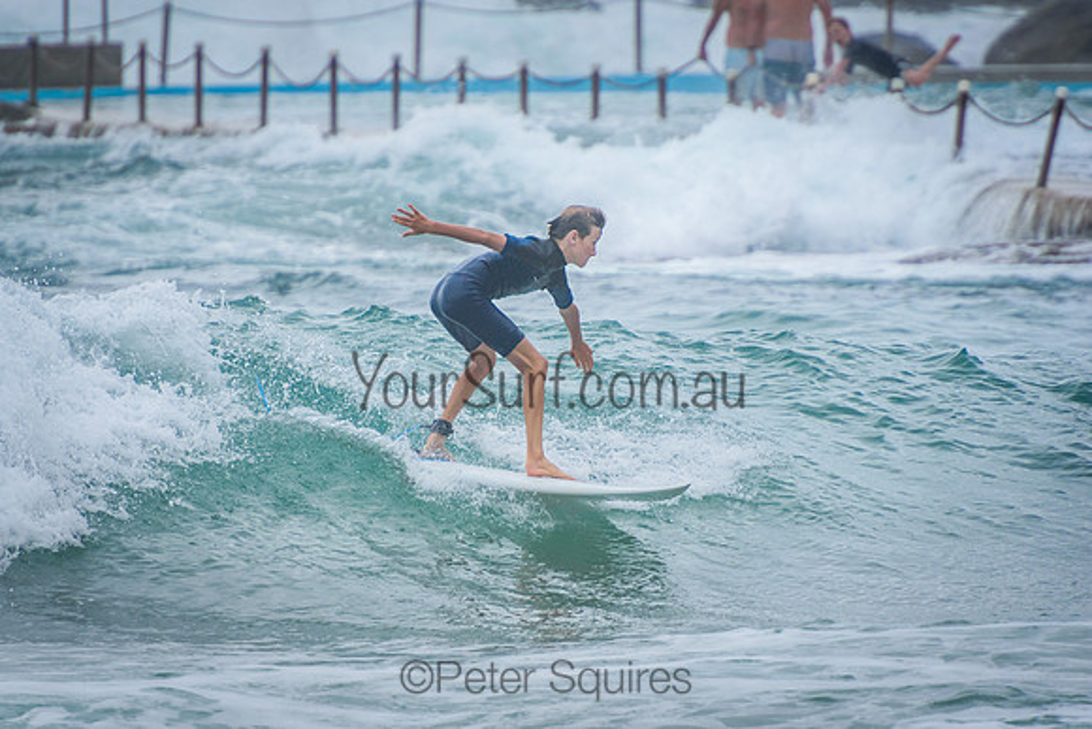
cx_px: 546
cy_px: 364
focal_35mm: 600
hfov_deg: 3.4
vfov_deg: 2.3
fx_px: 18203
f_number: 5.6
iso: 400
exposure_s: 1/2000
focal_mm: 400
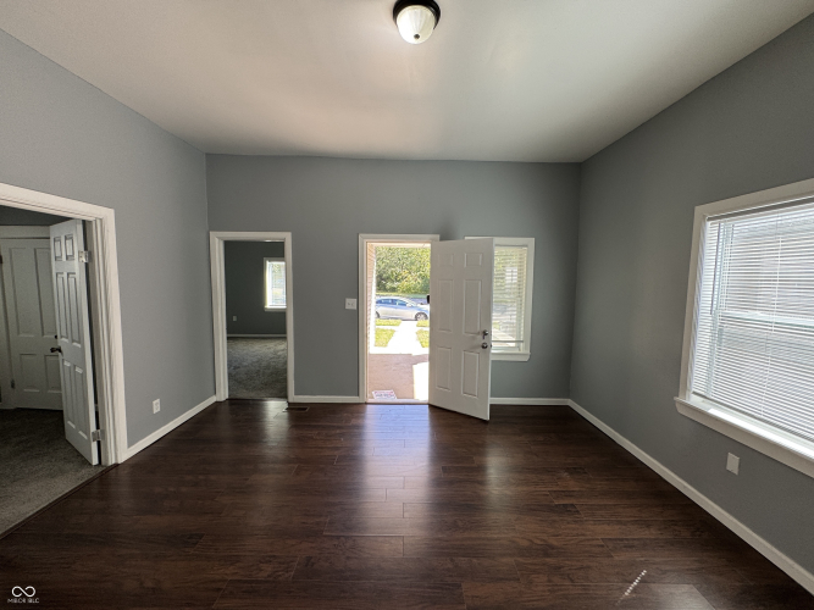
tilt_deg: -5.0
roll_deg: -0.8
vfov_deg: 85.7
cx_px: 407
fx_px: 329
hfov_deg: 102.1
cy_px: 305
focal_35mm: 14
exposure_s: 1/99
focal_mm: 2.22
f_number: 2.2
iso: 64
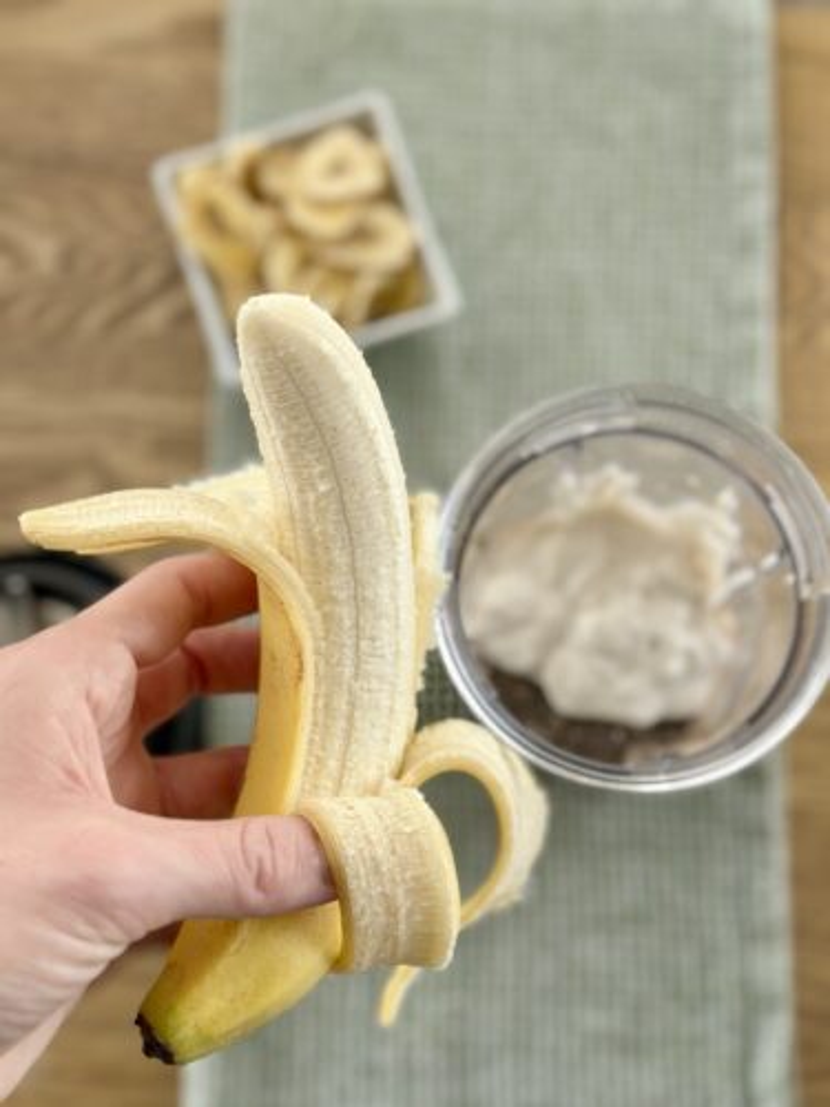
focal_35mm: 48
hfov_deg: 30.3
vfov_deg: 39.7
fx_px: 1535
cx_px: 415
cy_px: 554
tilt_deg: -80.7
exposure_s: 1/121
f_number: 1.78
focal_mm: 6.86
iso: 100
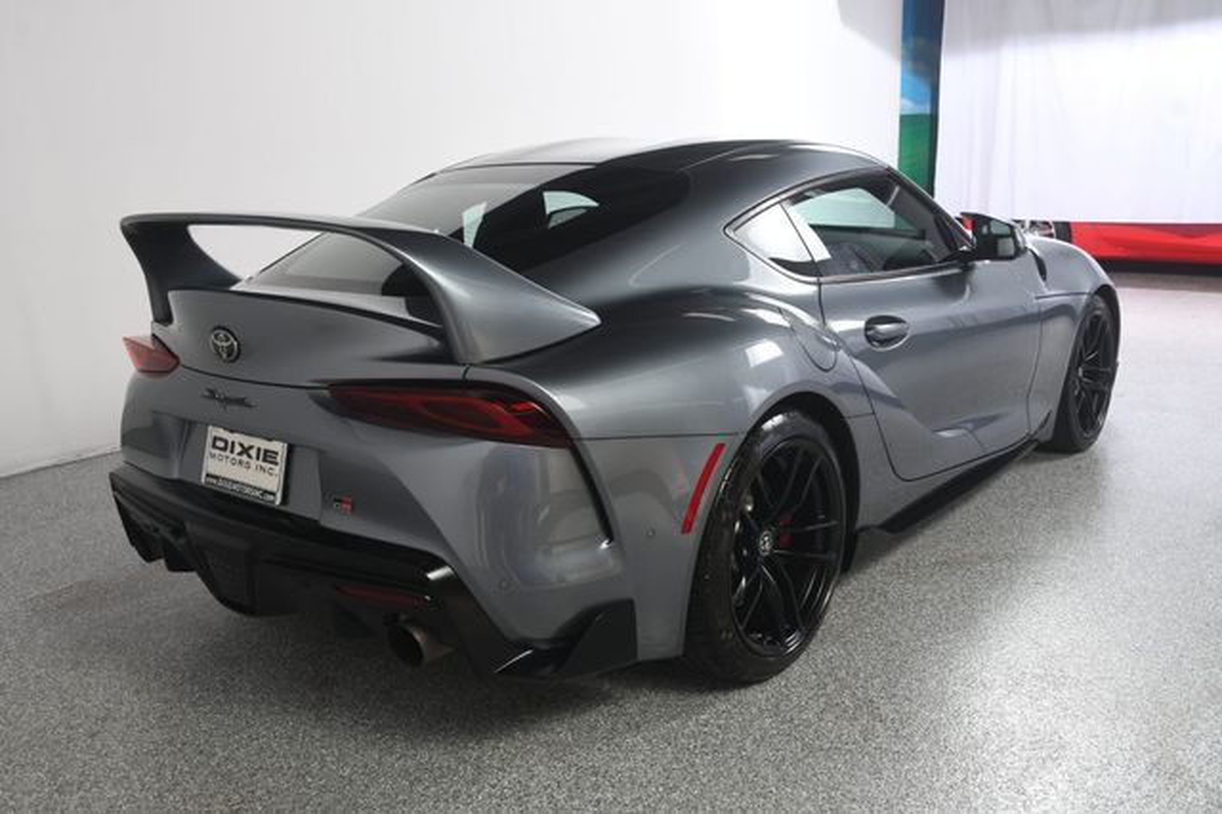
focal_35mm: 34
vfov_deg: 38.8
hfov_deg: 55.8
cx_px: 611
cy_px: 407
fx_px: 1153
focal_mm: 23
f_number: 8
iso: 100
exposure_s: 1/160
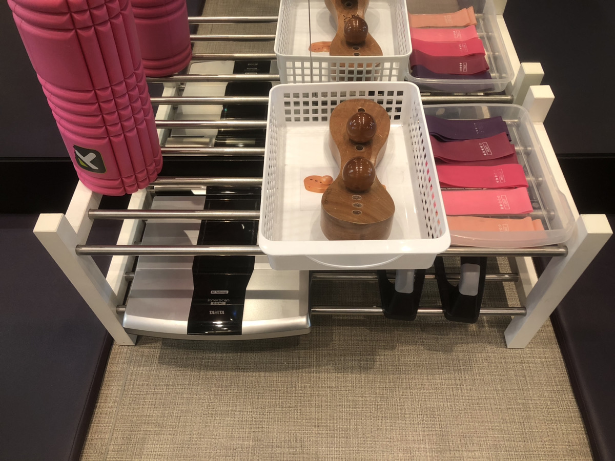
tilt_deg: -53.1
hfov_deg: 63.4
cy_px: 230
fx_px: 497
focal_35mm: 28
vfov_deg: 49.7
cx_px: 308
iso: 40
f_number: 1.8
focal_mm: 4
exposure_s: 1/17
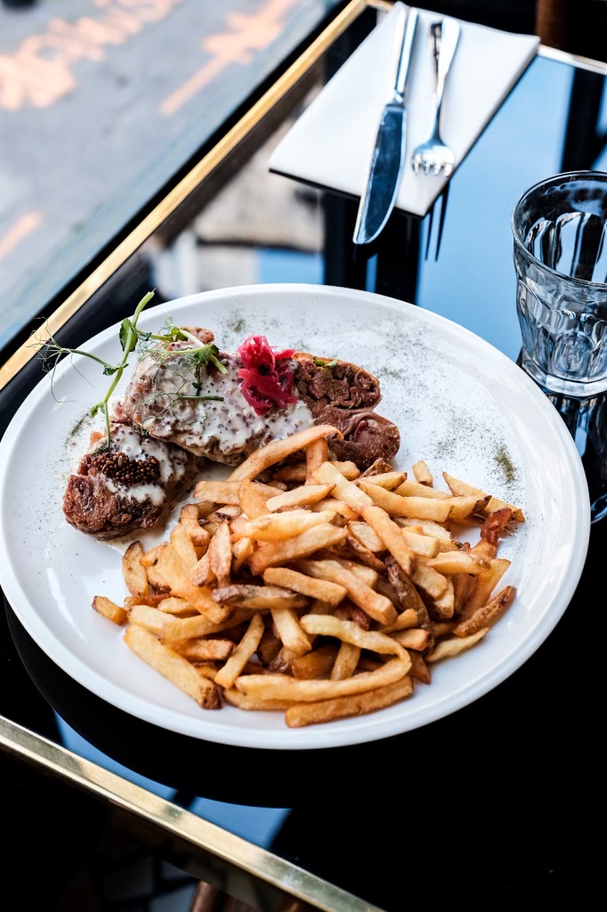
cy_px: 456
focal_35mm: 50
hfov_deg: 27.0
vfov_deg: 39.6
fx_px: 1265
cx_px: 304
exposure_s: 1/125
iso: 500
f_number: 4.5
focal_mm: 33.2
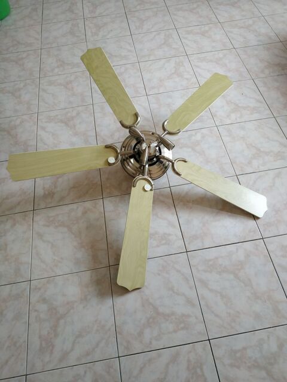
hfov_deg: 56.8
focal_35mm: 24
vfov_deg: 71.6
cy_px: 191
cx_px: 144
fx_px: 265
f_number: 1.9
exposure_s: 1/25
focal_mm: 3.94
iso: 400
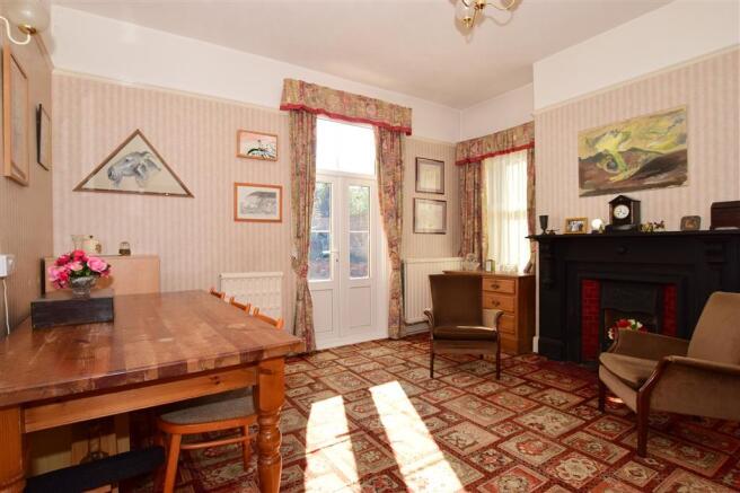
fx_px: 370
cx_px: 370
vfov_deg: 67.4
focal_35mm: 18
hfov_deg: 90.0
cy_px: 246
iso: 640
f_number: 10
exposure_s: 1/200
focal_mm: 12
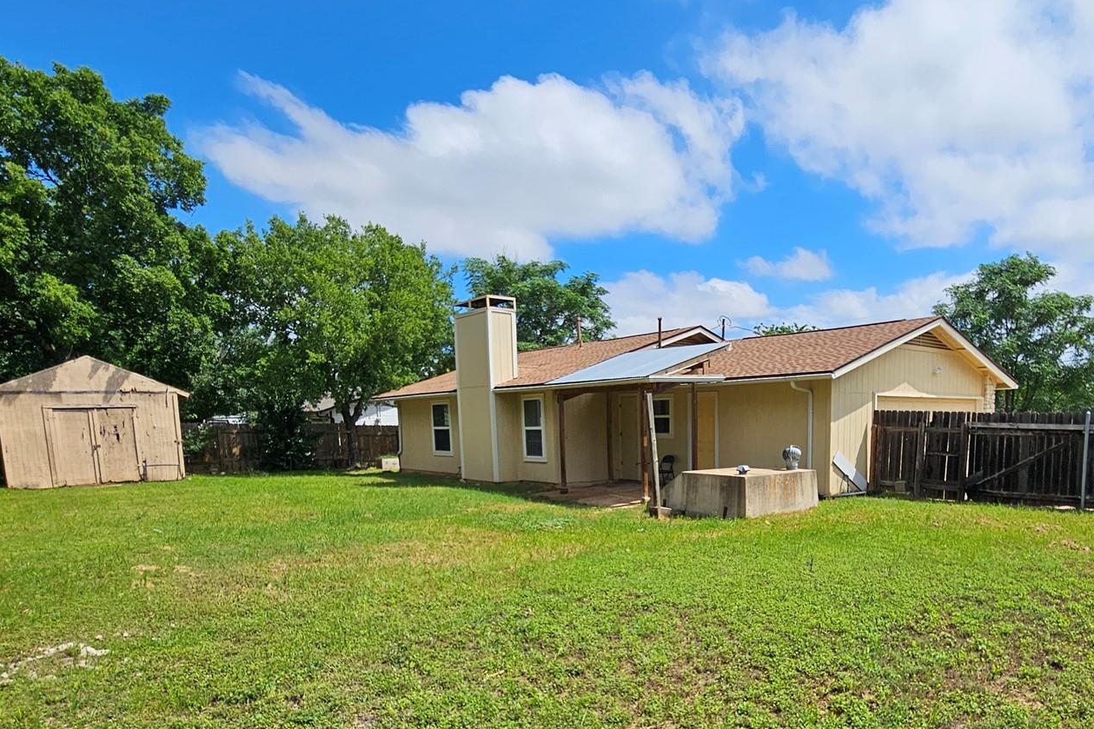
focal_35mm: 22
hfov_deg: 77.0
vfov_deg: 55.4
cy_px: 513
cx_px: 693
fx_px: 668
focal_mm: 2.2
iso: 50
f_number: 2.2
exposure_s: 1/4153
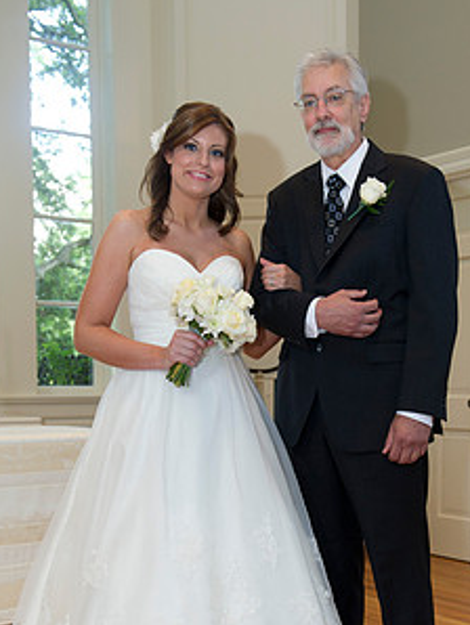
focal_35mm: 58
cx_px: 289
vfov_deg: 32.8
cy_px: 430
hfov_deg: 25.2
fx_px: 1048
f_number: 5
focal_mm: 40
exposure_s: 1/125
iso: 800
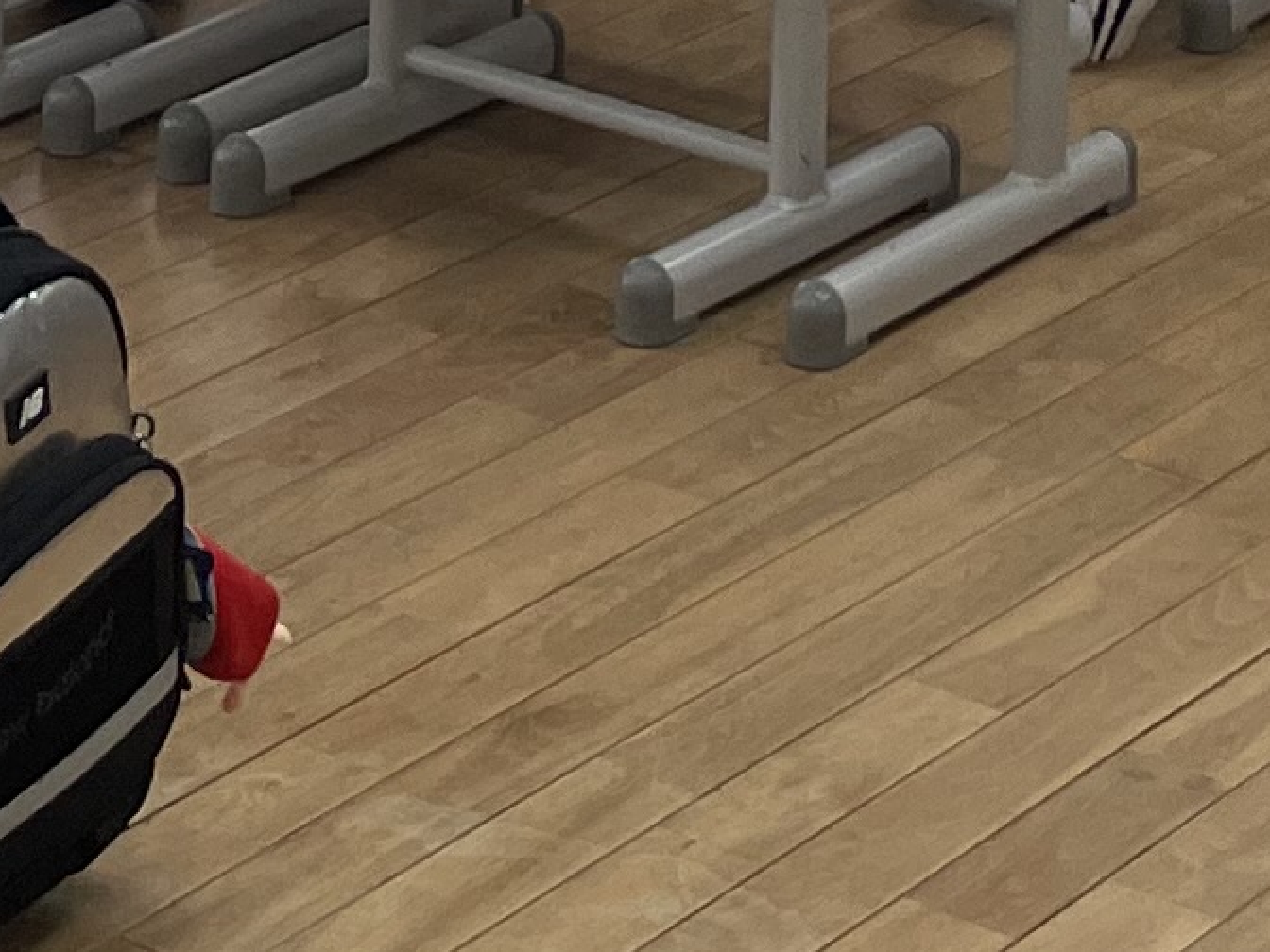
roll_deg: -1.0
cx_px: 627
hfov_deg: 12.7
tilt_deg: -0.8
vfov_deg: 8.2
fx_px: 5723
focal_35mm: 156
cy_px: -1787
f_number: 1.6
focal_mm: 4.2
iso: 32
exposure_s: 1/208
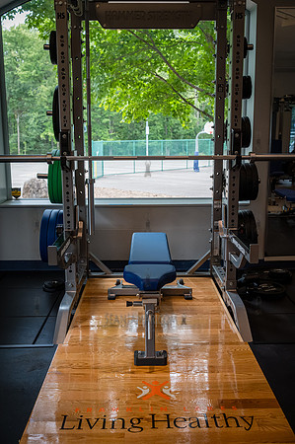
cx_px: 148
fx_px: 431
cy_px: 222
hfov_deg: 37.8
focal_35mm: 35
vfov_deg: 54.5
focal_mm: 35
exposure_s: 1/1000
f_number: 5
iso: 4000
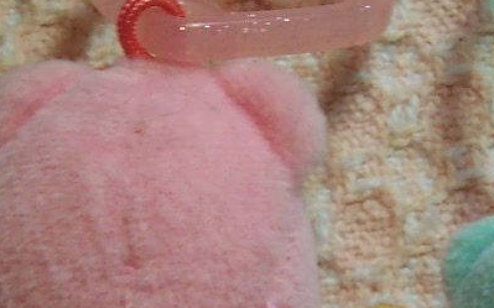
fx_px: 1588
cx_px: 243
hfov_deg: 17.7
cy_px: 323
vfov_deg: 11.0
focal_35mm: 118
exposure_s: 1/60
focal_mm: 5.6
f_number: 2.8
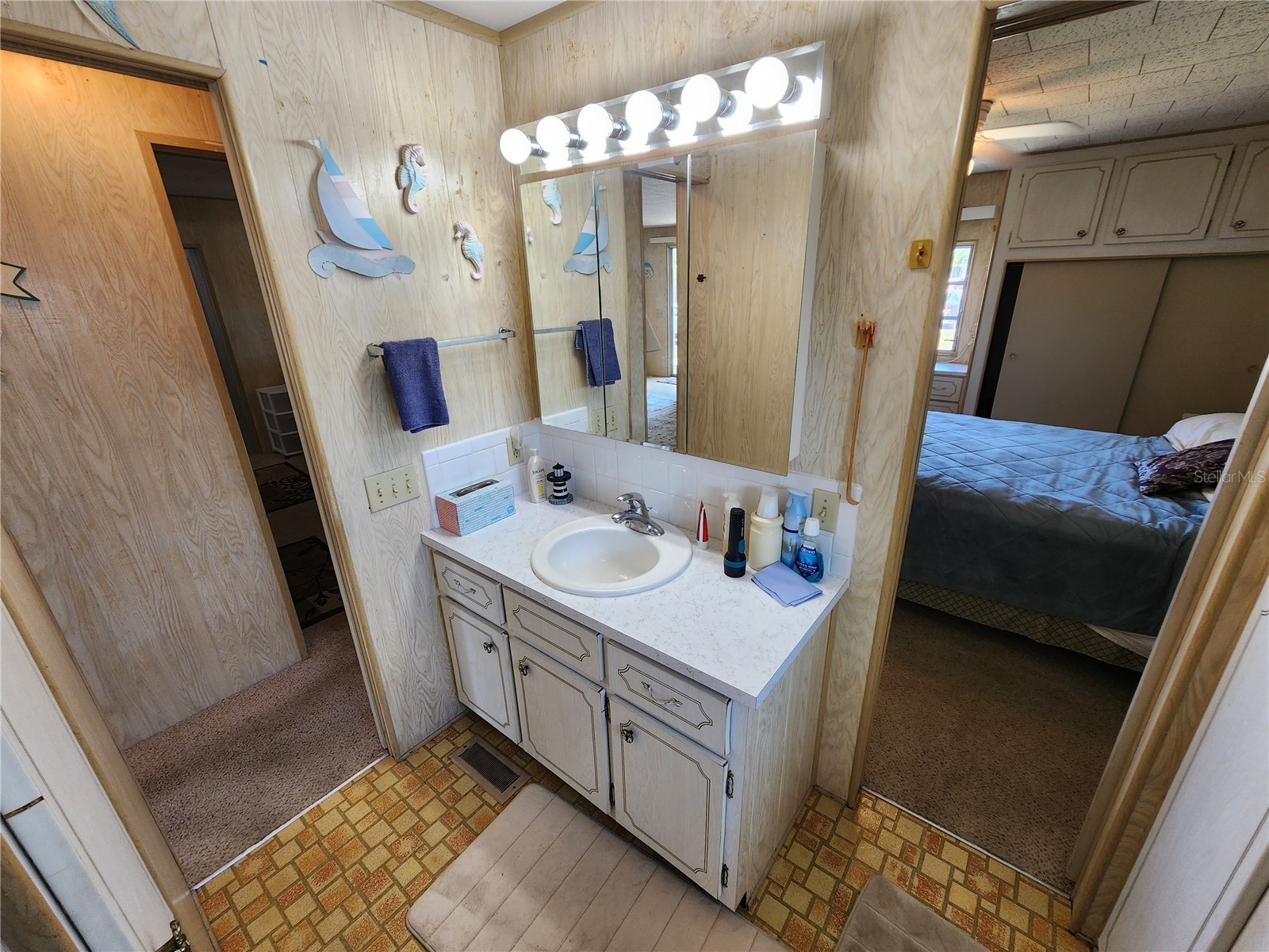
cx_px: 634
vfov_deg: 89.9
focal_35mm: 13
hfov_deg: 106.2
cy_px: 476
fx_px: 477
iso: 125
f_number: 2.2
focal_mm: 2.2
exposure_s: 1/60
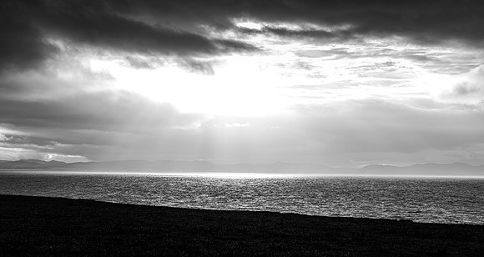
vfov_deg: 15.5
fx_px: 941
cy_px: 136
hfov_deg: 28.8
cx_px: 242
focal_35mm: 74
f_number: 9
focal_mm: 70
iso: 160
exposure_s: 1/200
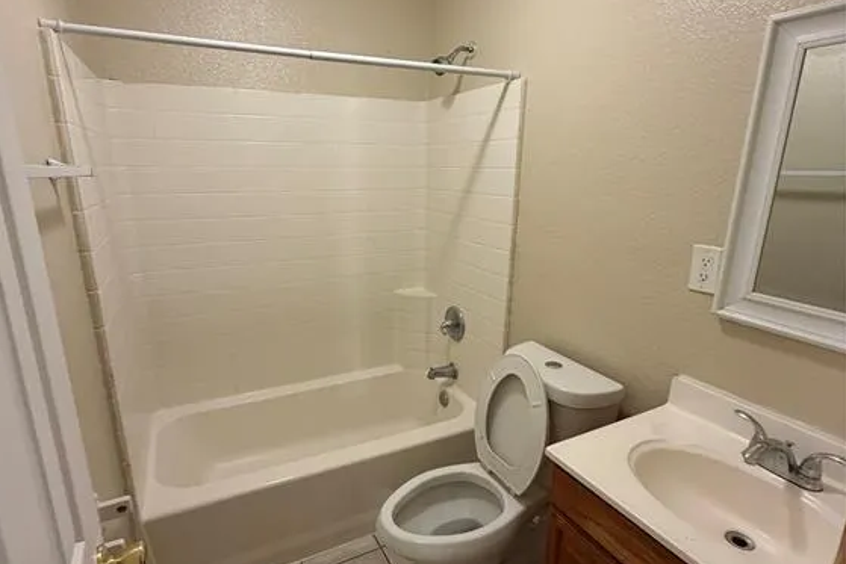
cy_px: 295
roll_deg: +0.6
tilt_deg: -14.0
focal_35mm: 20
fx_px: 470
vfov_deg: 61.9
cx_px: 412
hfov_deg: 83.9
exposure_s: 1/60
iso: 320
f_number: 2.2
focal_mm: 2.22
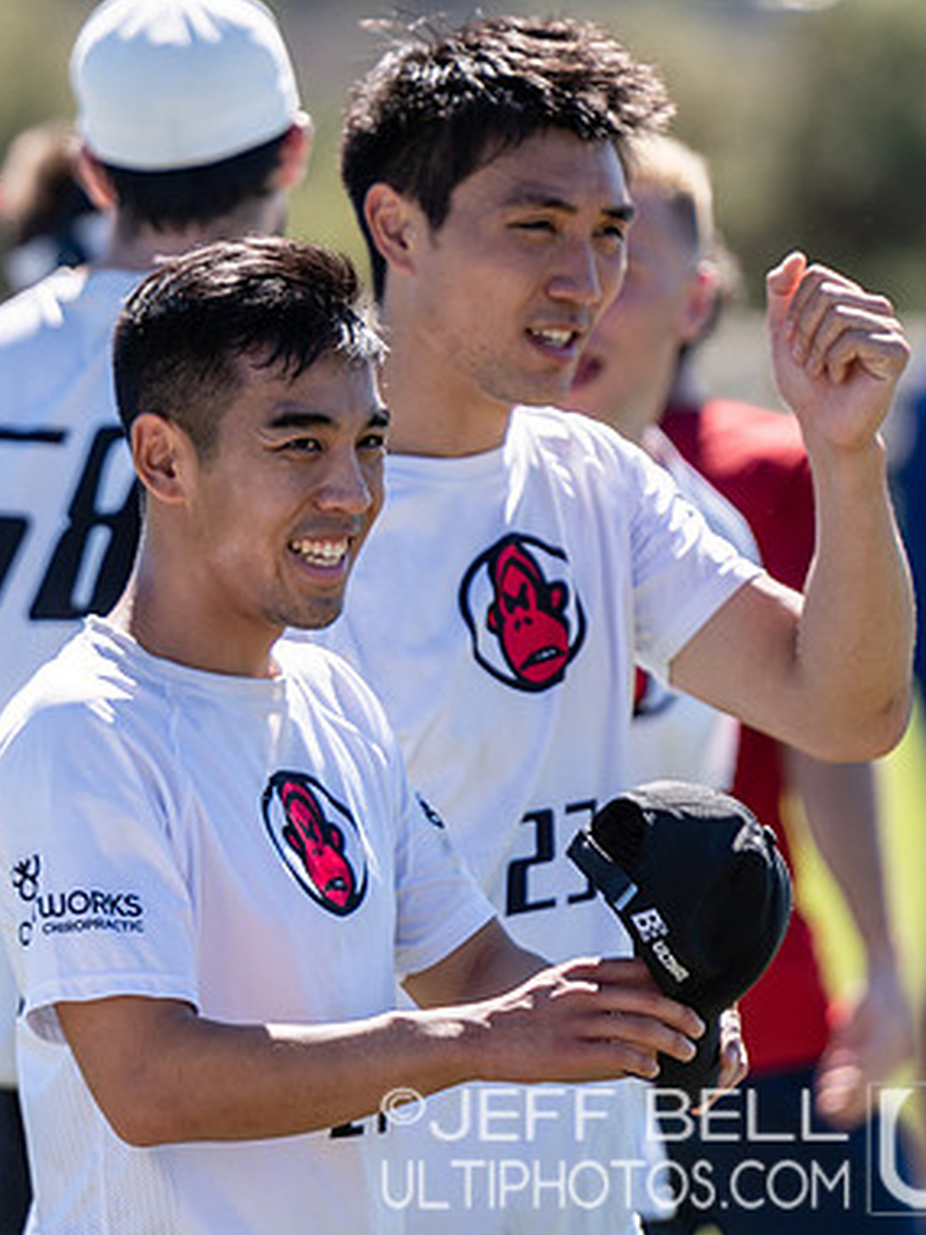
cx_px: 362
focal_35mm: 633
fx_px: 22578
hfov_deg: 2.3
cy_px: 618
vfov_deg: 3.1
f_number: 2.8
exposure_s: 1/1250
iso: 100
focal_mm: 200
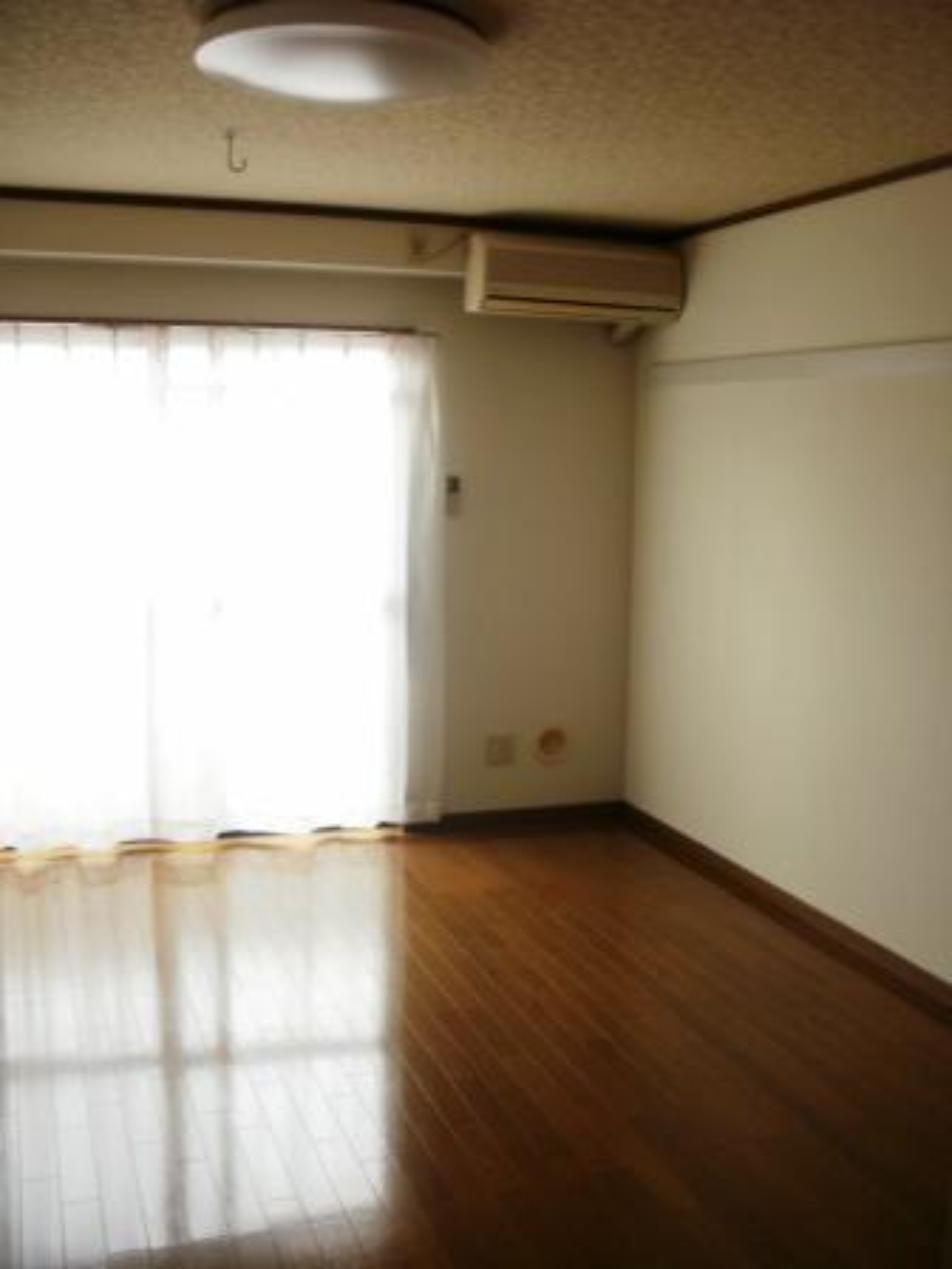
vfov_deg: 51.4
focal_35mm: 36
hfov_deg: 39.7
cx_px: 476
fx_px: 1320
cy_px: 634
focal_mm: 6.3
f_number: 3.5
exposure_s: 1/30
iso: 100
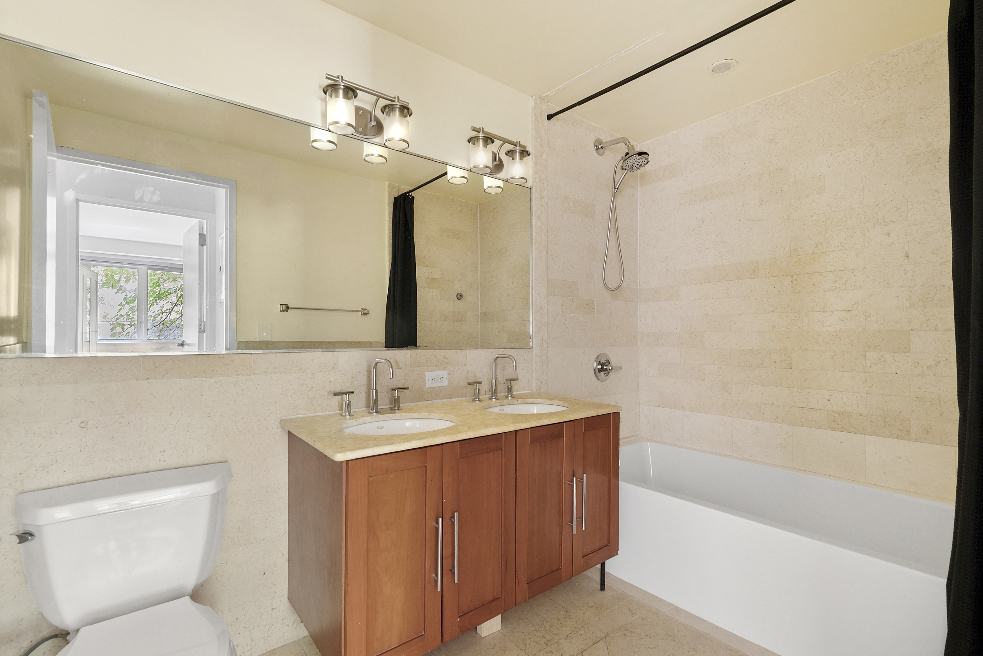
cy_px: 328
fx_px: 437
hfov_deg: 96.7
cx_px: 492
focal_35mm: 16
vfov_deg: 73.8
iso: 800
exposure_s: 2
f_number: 11
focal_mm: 16
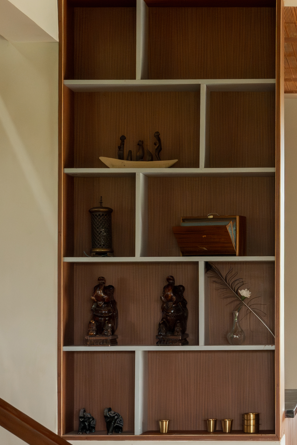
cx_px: 380
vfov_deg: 21.5
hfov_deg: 14.0
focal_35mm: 94
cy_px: 323
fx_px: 1163
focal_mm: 35
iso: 2000
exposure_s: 1/15
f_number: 10
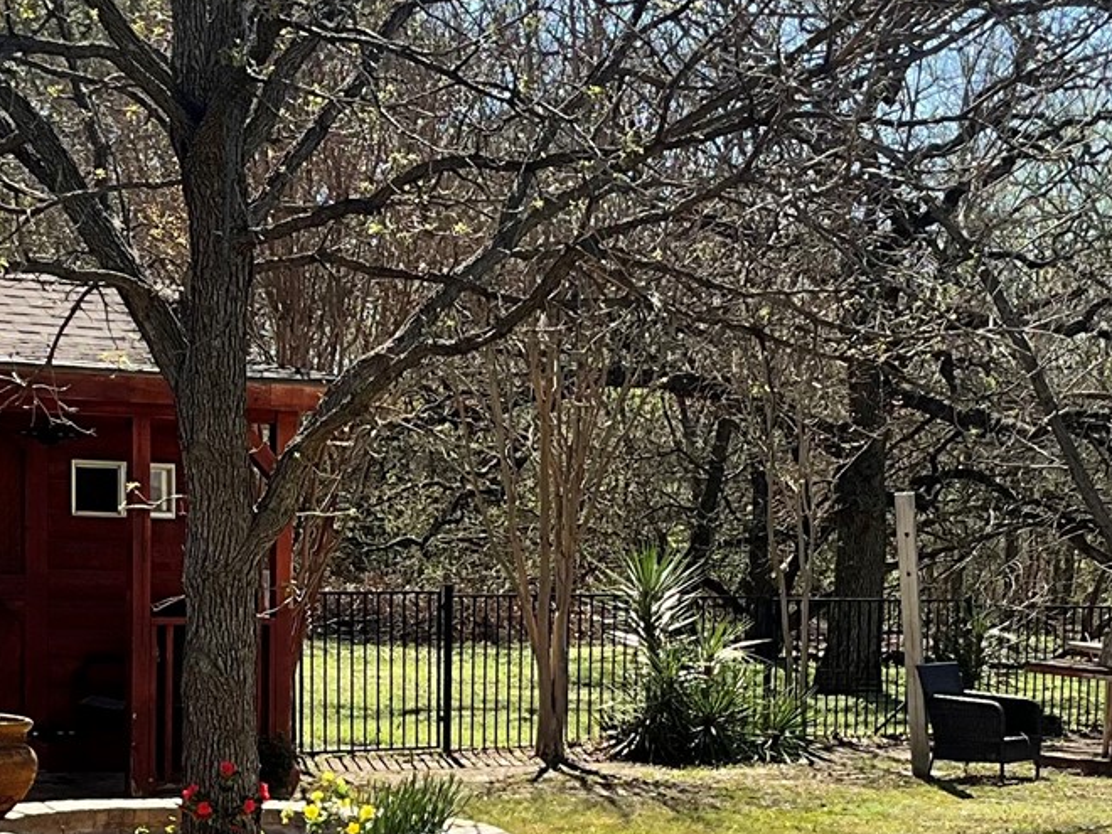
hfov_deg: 21.8
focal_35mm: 90
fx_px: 2891
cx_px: 581
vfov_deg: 16.1
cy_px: 812
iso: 25
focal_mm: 3
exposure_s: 1/883
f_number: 1.8
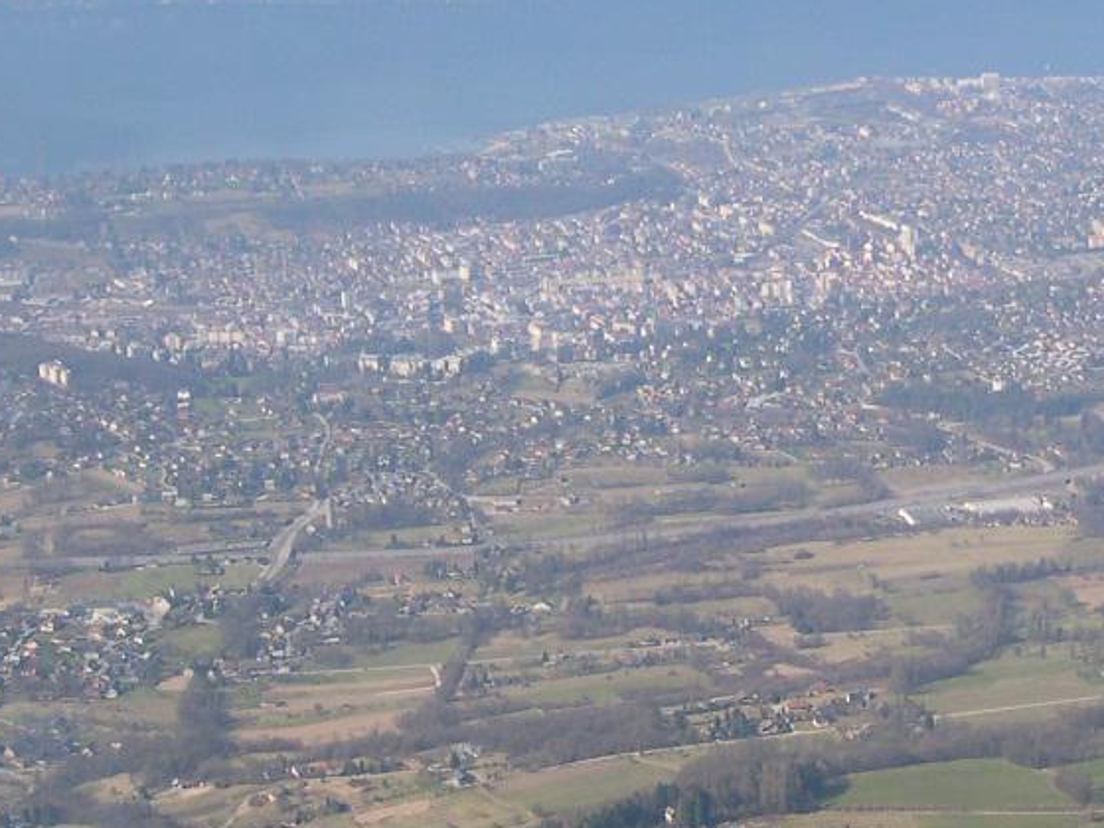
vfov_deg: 16.9
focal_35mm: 87
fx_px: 2774
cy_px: 235
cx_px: 699
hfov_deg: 22.4
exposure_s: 1/169
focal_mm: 8
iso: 100
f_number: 7.6
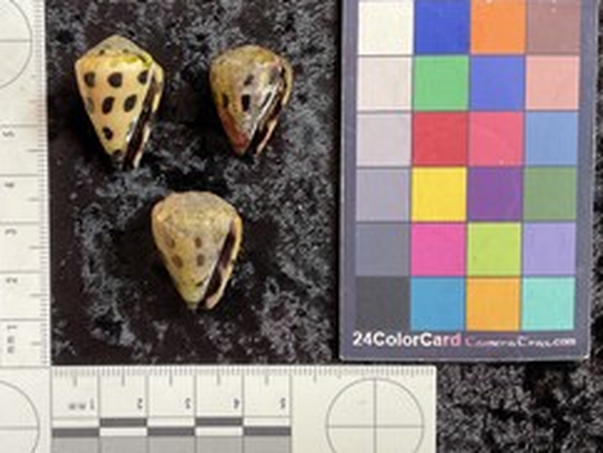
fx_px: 732
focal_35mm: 42
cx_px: 214
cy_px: 205
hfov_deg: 44.3
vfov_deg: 34.4
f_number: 1.8
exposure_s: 1/60
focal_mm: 3
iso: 64
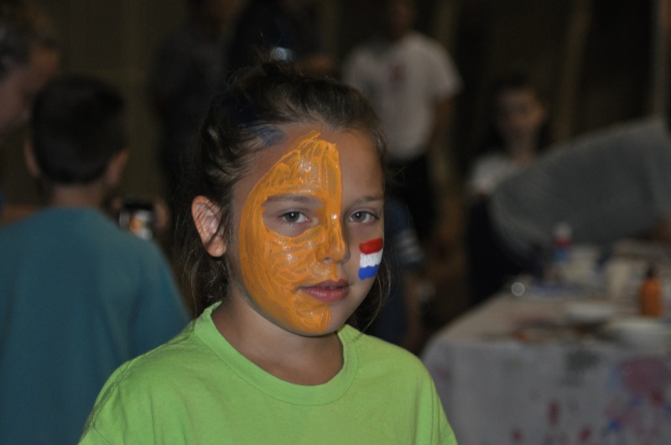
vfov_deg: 13.0
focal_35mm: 105
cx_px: 336
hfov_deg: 19.5
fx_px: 1954
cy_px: 222
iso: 800
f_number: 4
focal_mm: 70
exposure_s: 1/60
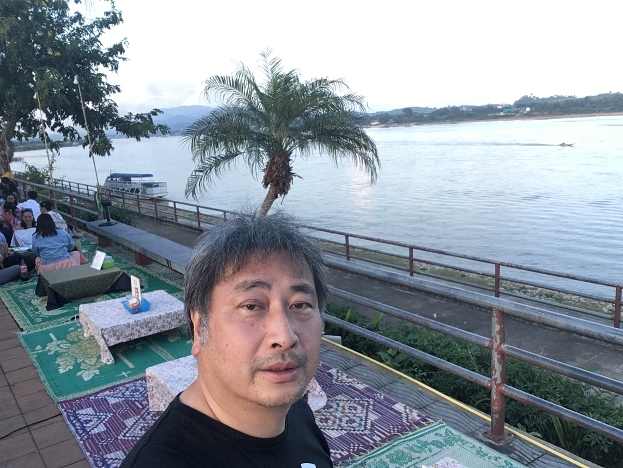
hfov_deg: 58.4
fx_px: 558
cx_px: 312
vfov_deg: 45.4
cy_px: 234
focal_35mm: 31
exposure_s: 1/200
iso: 50
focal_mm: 2.15
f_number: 2.4
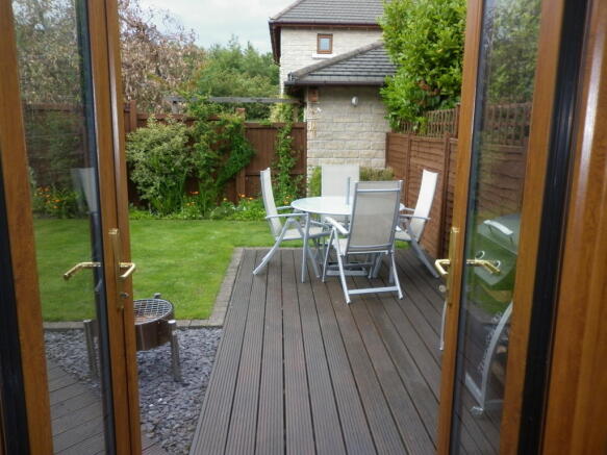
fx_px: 491
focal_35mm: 28
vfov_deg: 49.7
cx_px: 304
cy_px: 228
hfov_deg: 63.5
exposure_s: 1/250
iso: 80
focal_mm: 5
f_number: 2.8
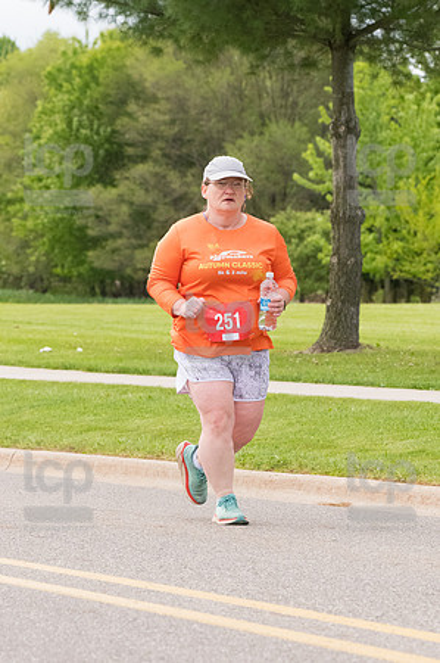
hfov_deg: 7.0
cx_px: 220
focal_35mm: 195
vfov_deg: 10.6
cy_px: 332
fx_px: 3583
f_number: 7.1
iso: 4000
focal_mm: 130
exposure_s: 1/1600
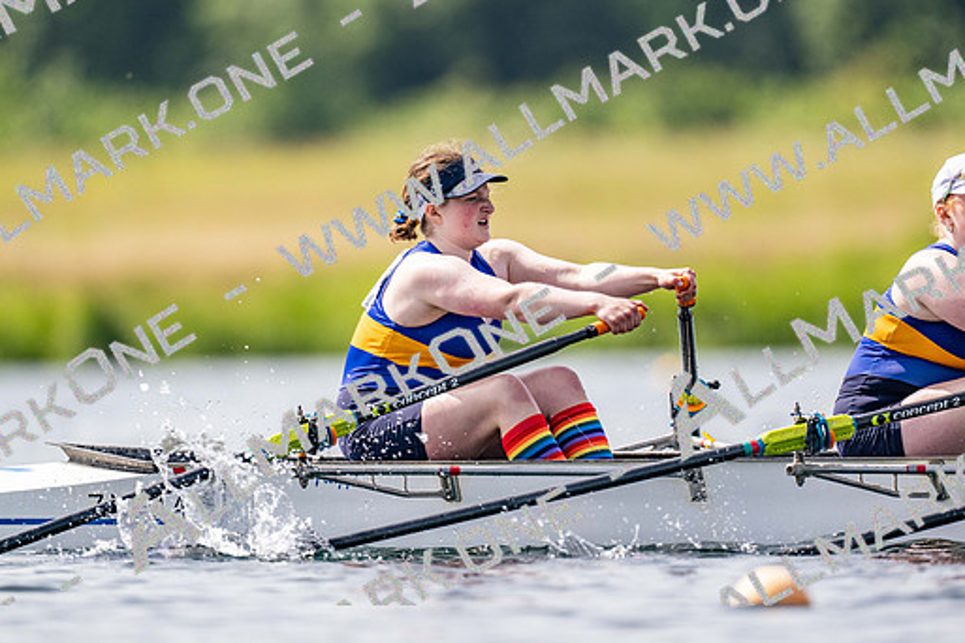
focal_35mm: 679
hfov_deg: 3.0
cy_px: 283
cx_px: 510
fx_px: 18200
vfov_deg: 2.0
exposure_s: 1/2500
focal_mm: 600
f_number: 4
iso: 220
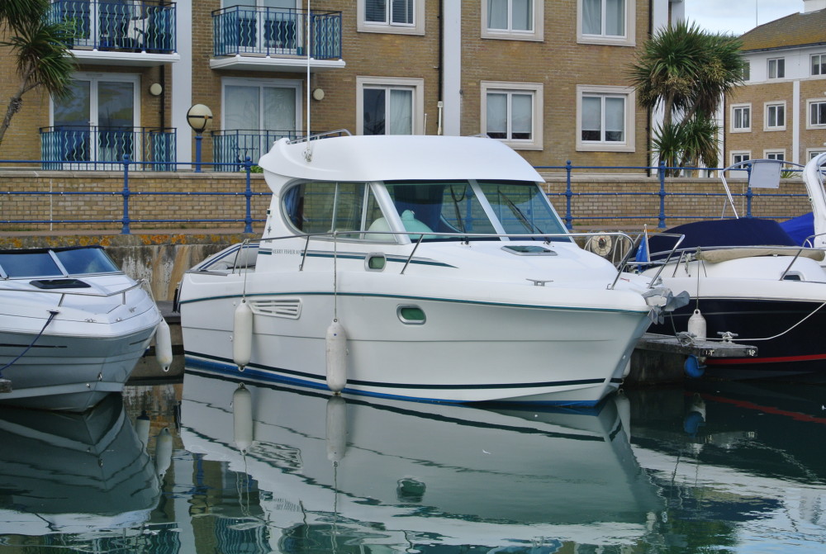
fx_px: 1862
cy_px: 277
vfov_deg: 16.9
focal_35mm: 81
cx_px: 413
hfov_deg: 25.0
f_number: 5.6
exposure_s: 1/250
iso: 100
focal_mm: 30
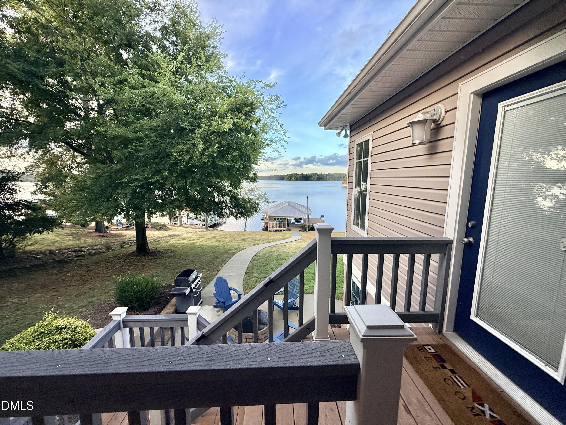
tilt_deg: -7.3
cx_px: 283
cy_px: 212
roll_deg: -0.7
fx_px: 229
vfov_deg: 85.7
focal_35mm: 14
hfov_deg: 102.1
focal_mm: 2.22
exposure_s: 1/203
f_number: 2.2
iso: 64
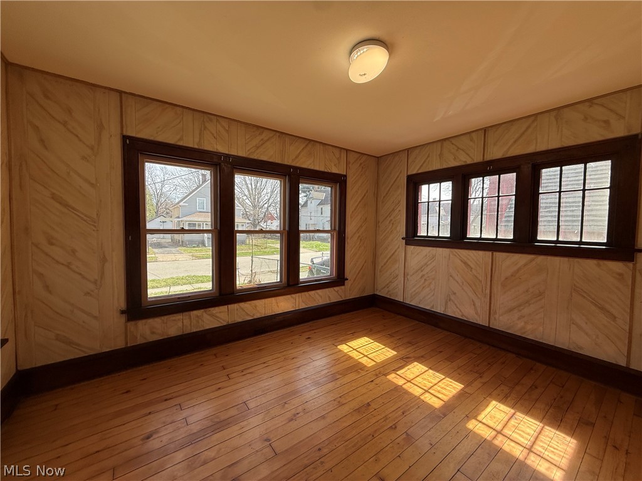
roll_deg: -0.3
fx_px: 260
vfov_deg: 85.7
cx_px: 321
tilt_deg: -5.5
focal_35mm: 14
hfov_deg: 102.1
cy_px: 240
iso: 64
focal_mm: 2.22
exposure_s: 1/293
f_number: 2.2
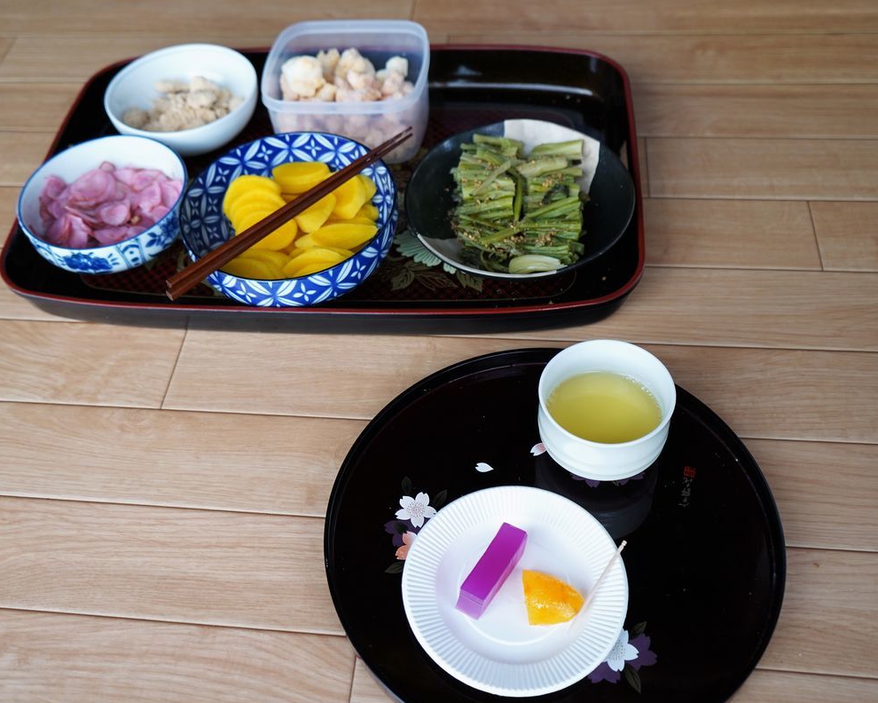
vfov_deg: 44.5
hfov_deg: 54.2
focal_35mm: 33
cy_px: 352
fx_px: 858
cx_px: 414
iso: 640
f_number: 4
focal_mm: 29
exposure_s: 1/160
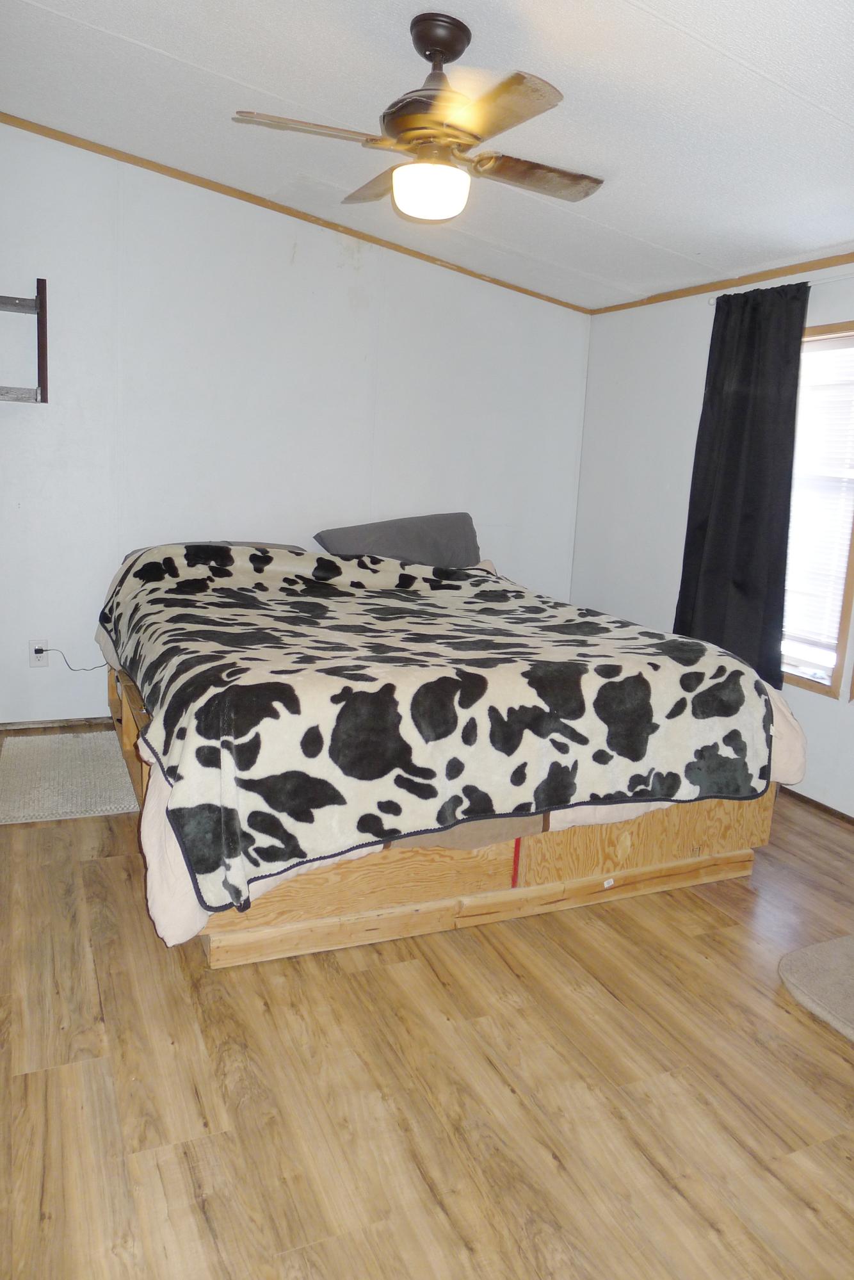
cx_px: 427
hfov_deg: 53.2
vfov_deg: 73.7
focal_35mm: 24
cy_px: 640
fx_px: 853
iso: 200
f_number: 2
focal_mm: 5.1
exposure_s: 1/60
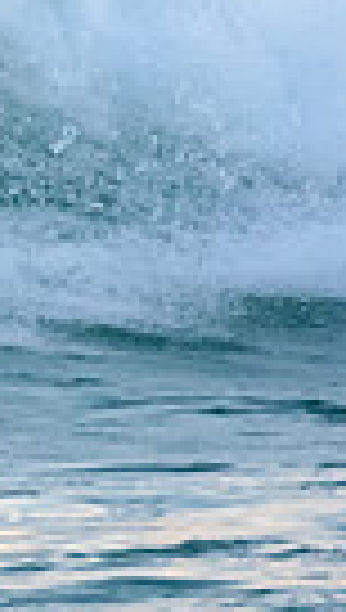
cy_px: 2
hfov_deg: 0.4
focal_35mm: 3340
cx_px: -768
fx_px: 54208
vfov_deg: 0.6
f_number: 5.6
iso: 3200
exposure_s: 1/1600
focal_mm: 500
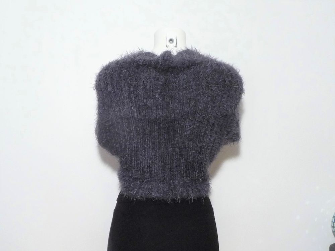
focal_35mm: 28
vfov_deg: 49.7
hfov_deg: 63.4
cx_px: 168
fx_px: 271
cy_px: 126
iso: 250
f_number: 3.3
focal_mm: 4.7
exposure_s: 1/30
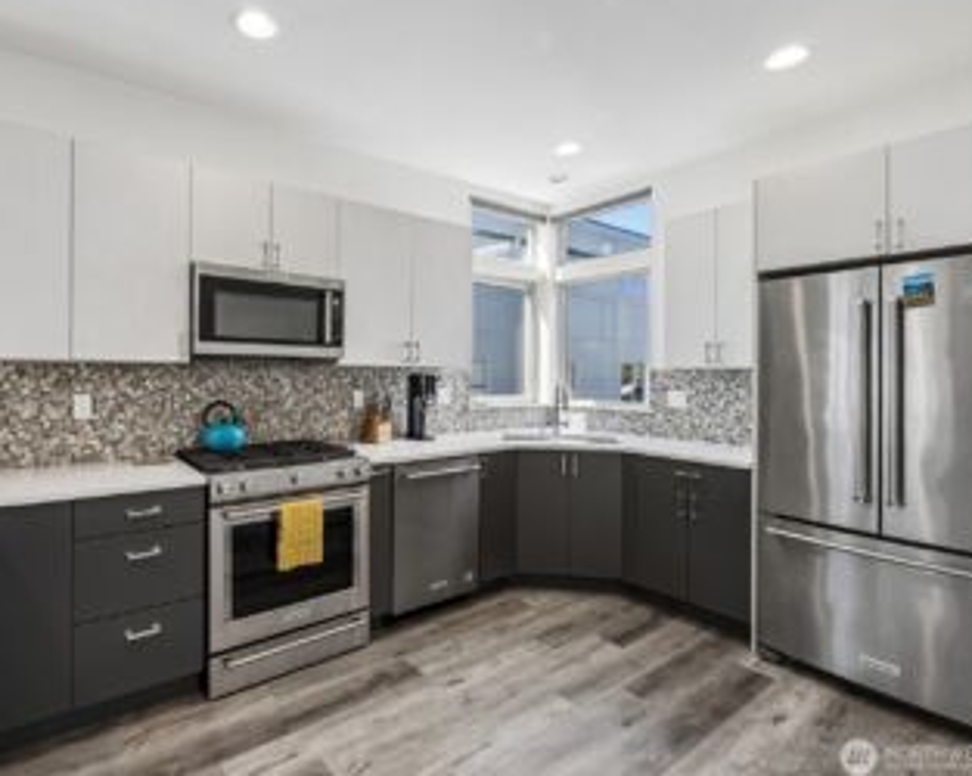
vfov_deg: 73.7
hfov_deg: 85.5
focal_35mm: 18
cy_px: 371
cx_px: 397
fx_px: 517
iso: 250
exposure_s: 1/13
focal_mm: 10
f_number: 9
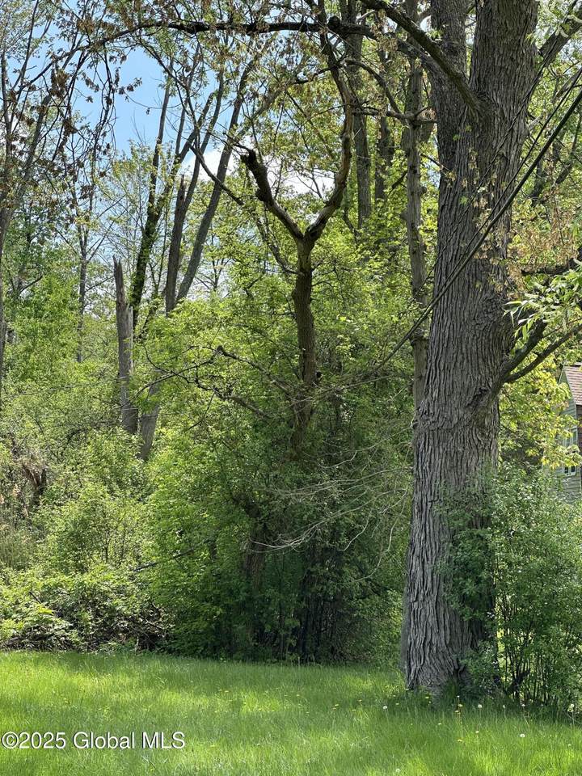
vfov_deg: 25.3
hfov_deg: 19.1
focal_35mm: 77
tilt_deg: +6.4
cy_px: 388
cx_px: 291
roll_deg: -3.6
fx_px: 1726
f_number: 2.8
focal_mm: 9
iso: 32
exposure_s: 1/344
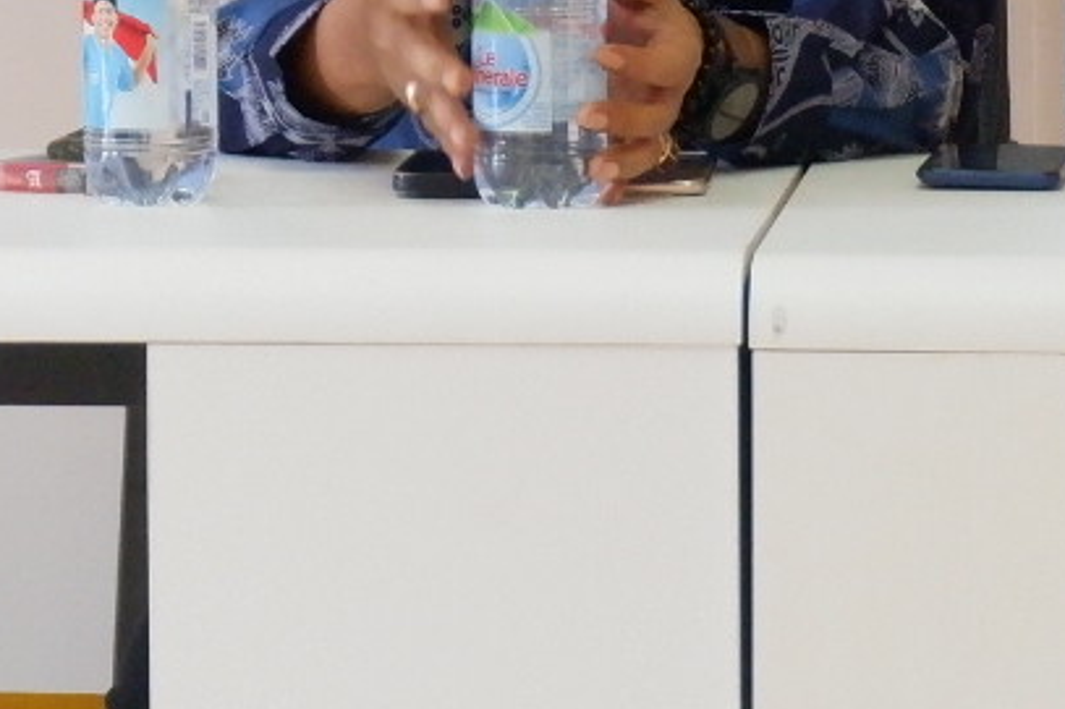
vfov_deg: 5.5
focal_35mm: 249
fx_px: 7363
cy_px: -400
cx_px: 620
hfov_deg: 8.3
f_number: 5.3
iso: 3200
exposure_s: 1/50
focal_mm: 38.7
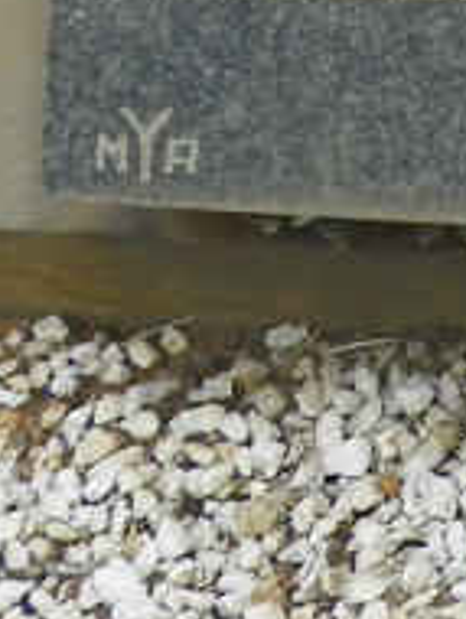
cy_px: -590
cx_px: 1580
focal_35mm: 271
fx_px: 4853
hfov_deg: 5.1
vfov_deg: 7.1
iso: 64
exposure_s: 1/250
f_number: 4.5
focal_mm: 7.6
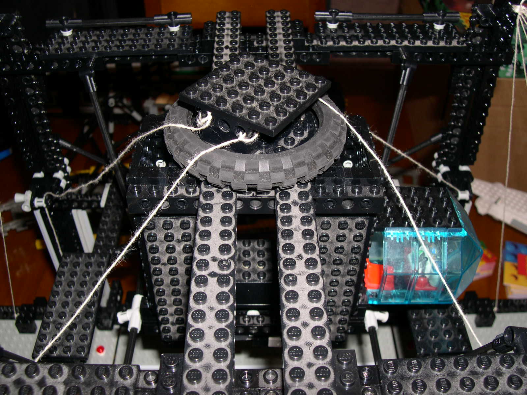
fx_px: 579
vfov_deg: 37.7
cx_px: 264
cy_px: 198
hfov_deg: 49.0
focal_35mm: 38
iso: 100
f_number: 7.6
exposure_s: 1/60
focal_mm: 8
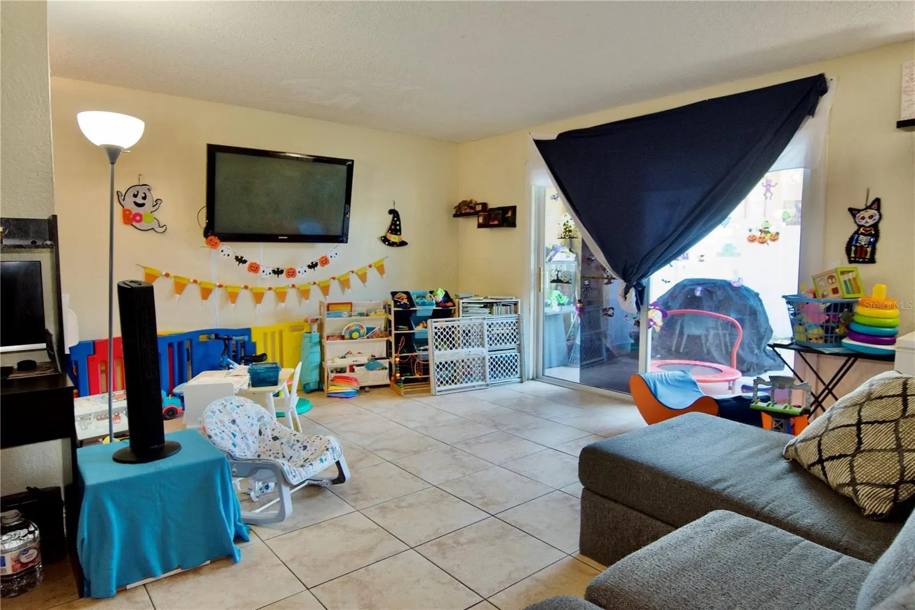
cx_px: 458
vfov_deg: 59.5
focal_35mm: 21
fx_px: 534
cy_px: 305
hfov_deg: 81.2
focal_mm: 14
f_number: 4
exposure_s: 1/60
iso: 1100
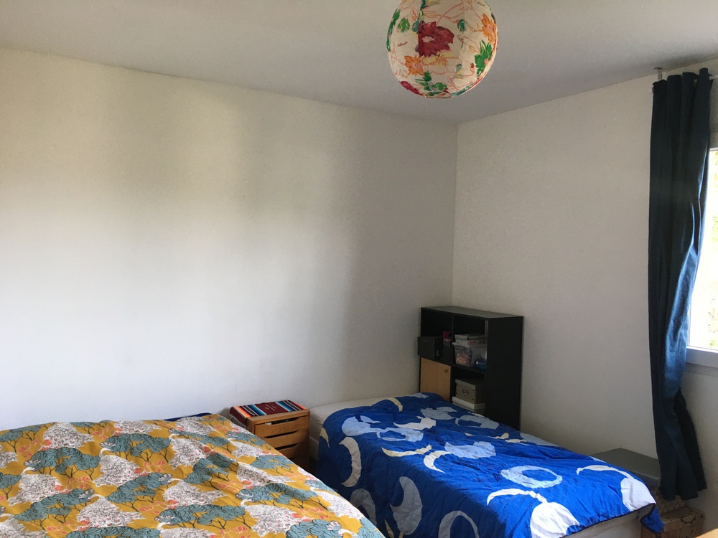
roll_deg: -1.4
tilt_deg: -1.1
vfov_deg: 48.2
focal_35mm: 29
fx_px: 602
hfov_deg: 61.7
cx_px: 359
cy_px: 269
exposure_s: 1/33
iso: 50
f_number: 2.2
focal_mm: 4.15
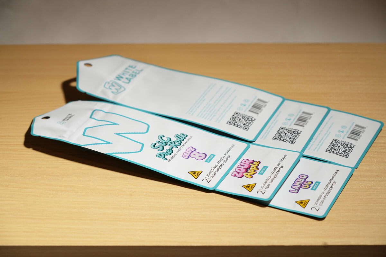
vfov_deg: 14.1
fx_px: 1040
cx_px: 193
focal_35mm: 97
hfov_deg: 21.0
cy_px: 128
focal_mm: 97
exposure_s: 1/640
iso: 400
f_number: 6.3
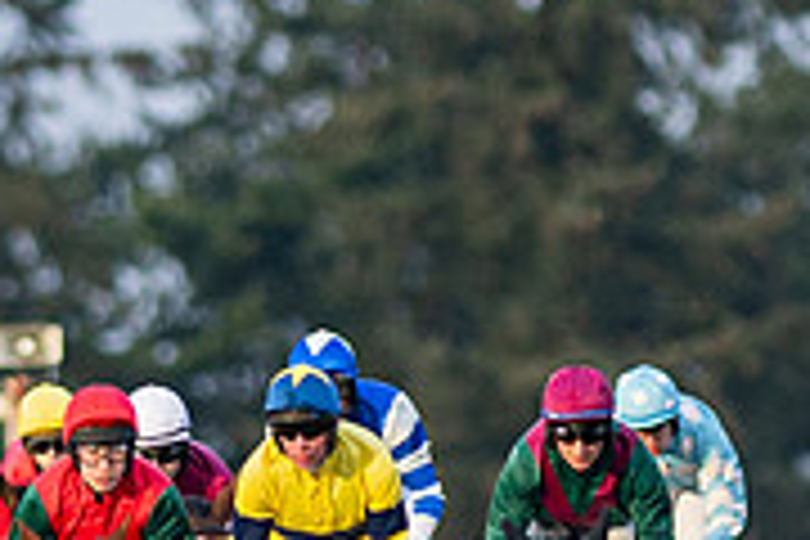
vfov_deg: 0.7
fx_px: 42837
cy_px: 927
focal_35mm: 1904
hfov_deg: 1.1
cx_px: 35
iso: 500
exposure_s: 1/1600
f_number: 2.8
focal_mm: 300
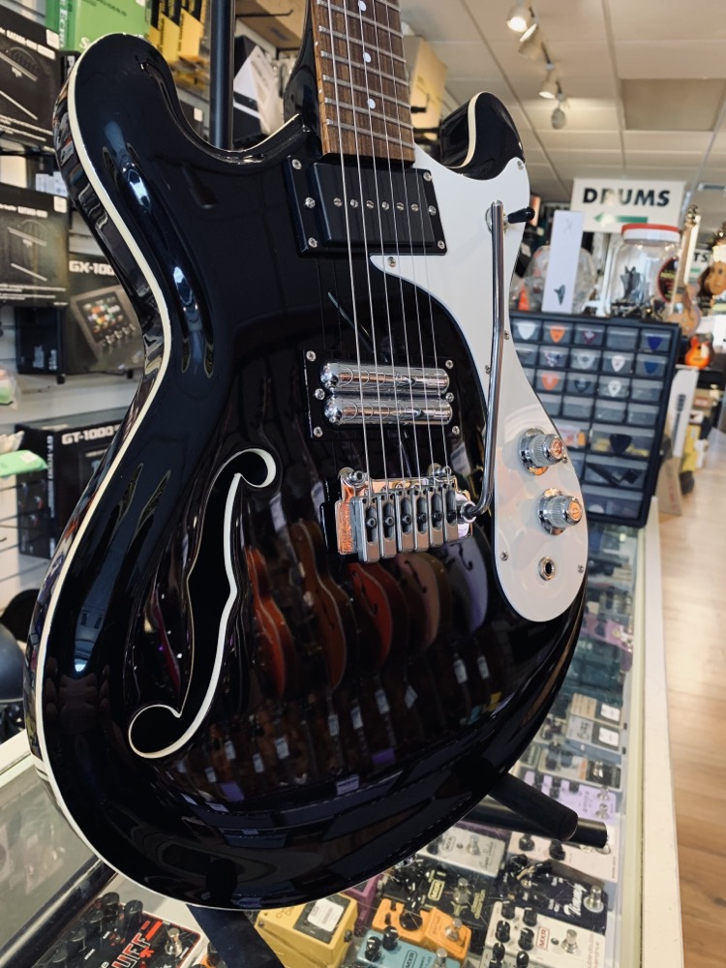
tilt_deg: -13.7
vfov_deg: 67.3
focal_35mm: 26
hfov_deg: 53.1
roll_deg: -5.9
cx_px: 363
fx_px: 727
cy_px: 484
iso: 320
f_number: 1.8
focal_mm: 4.25
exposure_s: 1/40
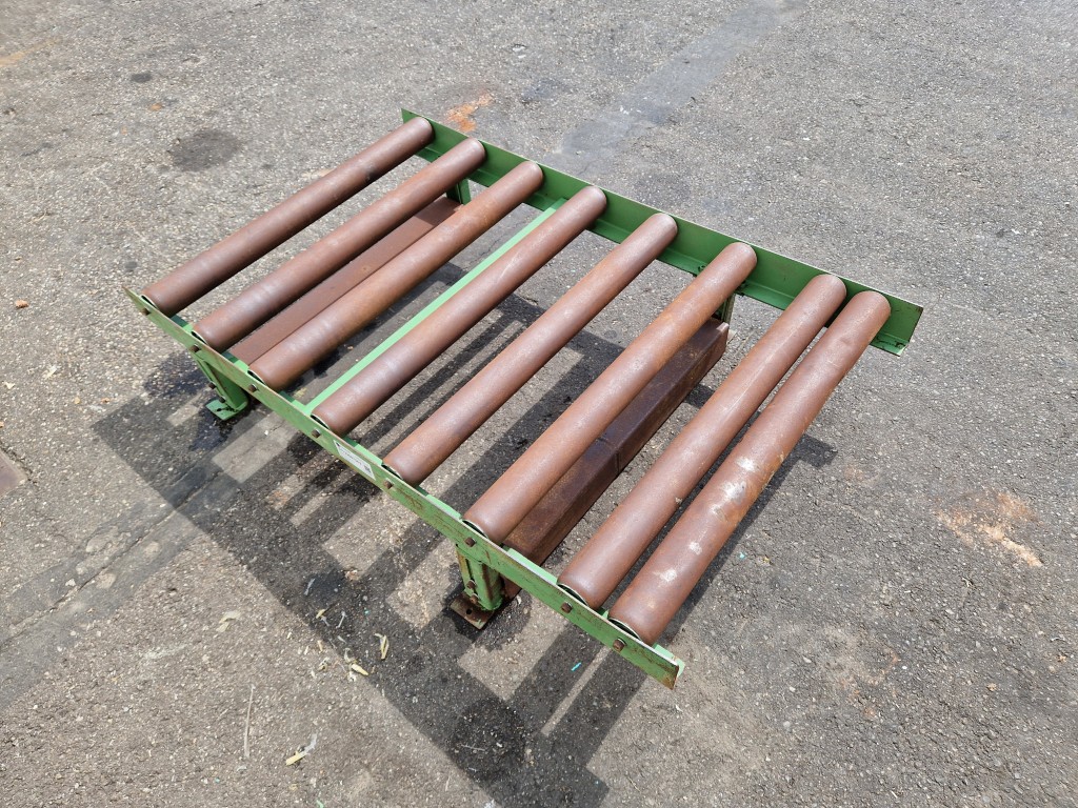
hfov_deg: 73.9
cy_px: 404
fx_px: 716
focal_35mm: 23
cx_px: 539
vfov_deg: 58.9
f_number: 1.8
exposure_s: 1/790
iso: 50
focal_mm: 5.4
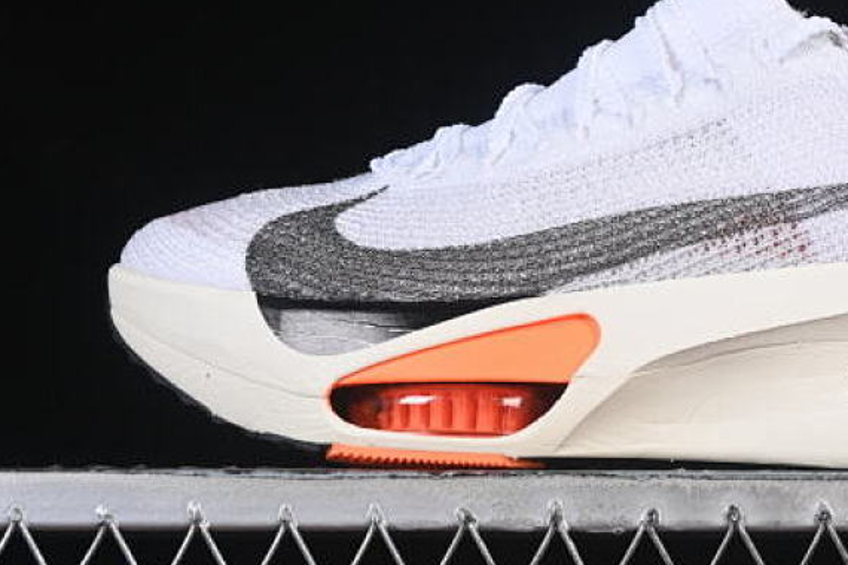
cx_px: 653
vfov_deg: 9.6
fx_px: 3345
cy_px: 140
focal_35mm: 142
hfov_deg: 14.4
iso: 160
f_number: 8
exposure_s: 1/100
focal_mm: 50
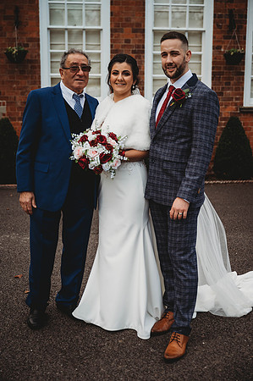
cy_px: 190
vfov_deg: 38.2
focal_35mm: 52
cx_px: 126
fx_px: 549
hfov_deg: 25.9
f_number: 2.8
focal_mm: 52
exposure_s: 1/400
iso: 100
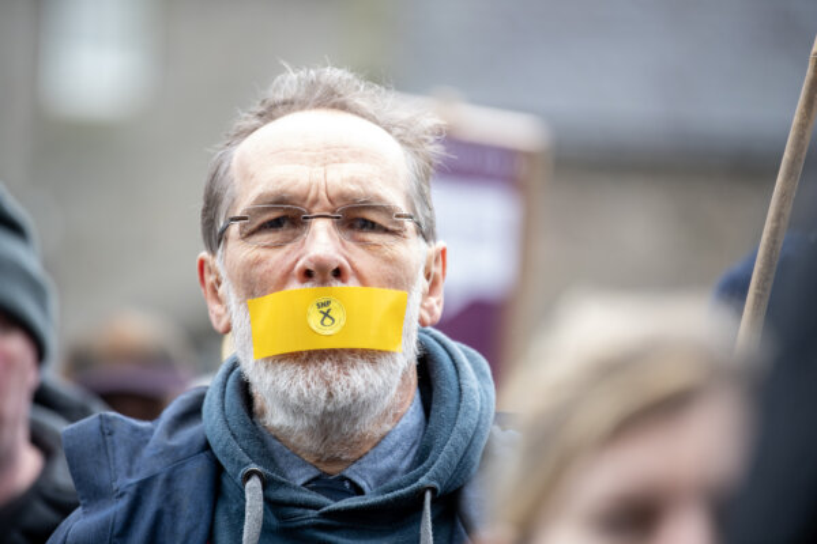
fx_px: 4539
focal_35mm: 200
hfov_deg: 10.3
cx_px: 408
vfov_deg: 6.9
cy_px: 272
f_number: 2.8
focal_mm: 200
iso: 1000
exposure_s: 1/500
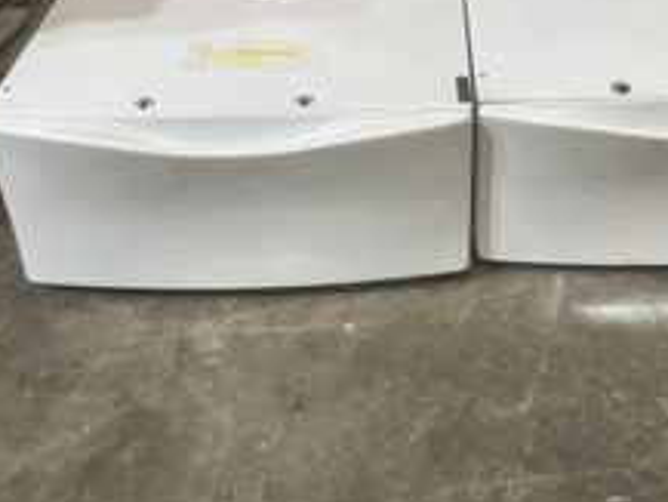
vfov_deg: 29.6
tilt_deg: -35.2
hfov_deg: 38.8
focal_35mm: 48
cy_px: 95
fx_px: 927
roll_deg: +0.0
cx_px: 483
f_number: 1.6
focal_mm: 5.1
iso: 100
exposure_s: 1/120
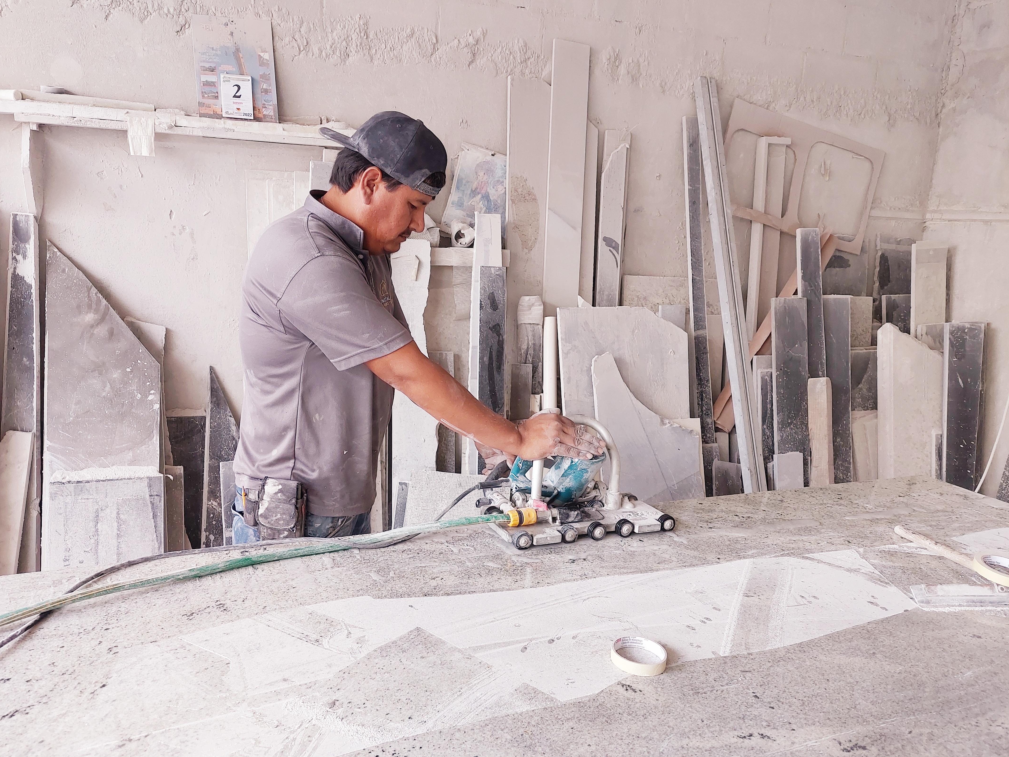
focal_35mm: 26
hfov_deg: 67.2
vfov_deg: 53.1
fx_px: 758
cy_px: 390
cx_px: 465
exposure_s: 1/120
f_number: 1.8
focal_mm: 5.23
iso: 80
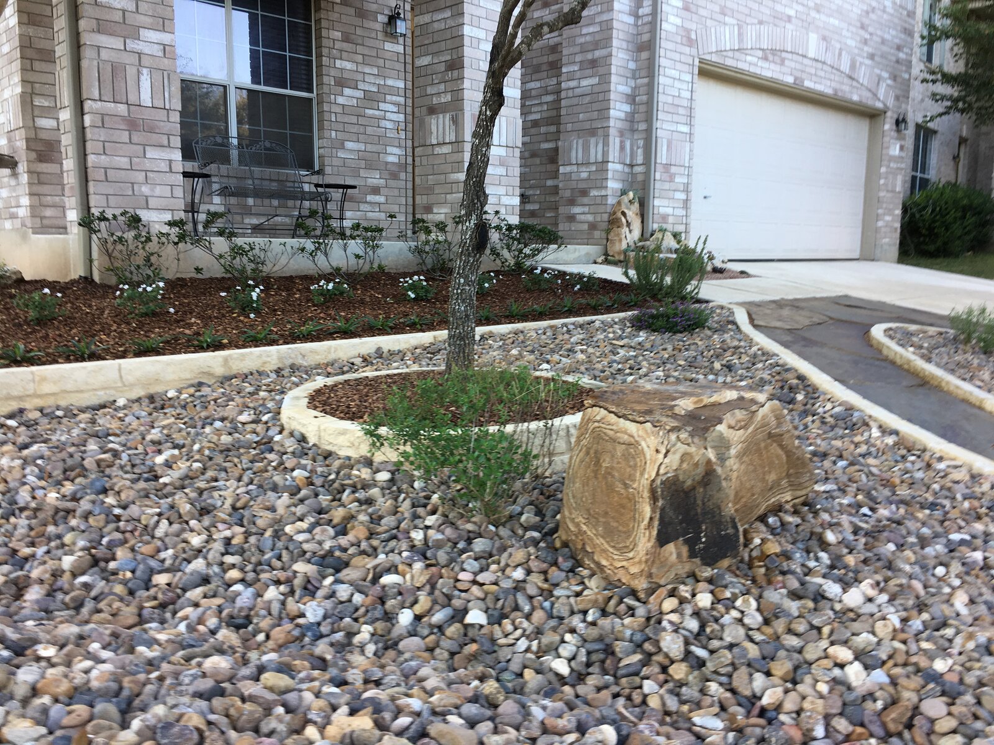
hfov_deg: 61.7
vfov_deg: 48.2
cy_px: 372
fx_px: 833
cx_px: 497
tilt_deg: -7.1
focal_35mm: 29
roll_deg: -1.7
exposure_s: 1/60
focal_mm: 4.15
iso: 25
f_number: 2.2
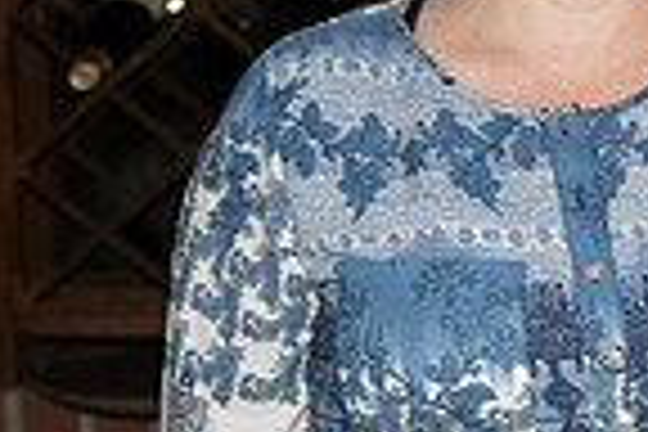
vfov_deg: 11.3
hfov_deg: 16.0
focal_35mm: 121
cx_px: 855
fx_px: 2178
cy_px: 232
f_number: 2.8
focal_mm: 30
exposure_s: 1/160
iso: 2000
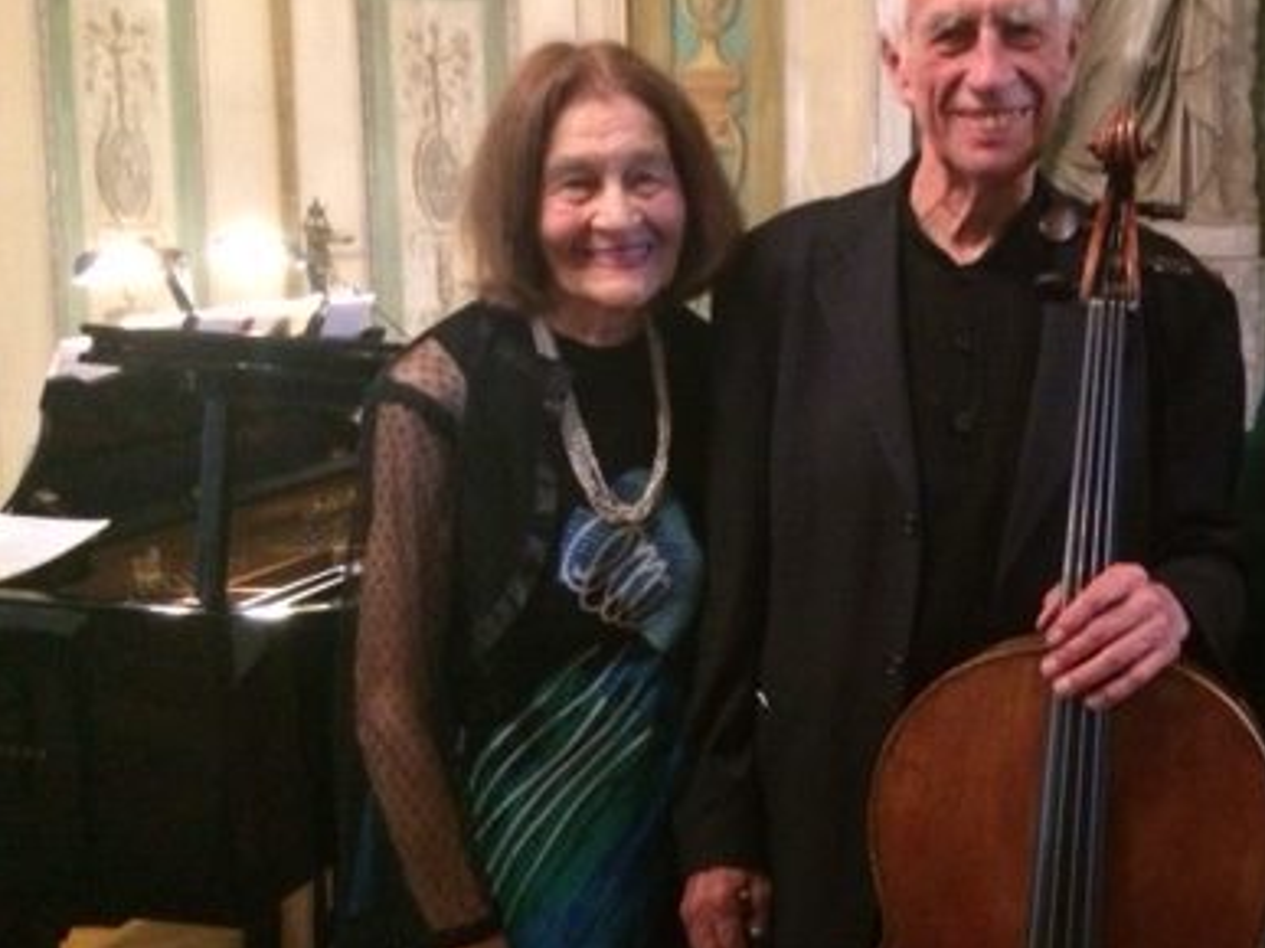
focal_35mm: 48
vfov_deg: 30.2
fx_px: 1754
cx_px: 1039
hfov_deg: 38.0
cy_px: 458
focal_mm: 4.15
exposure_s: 1/17
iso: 500
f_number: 2.2
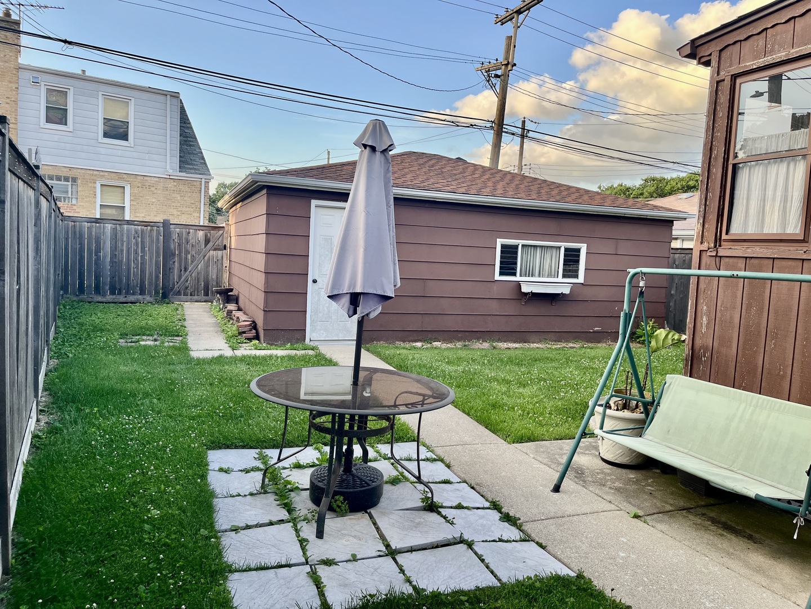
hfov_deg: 67.3
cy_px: 304
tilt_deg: -4.4
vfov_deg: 53.1
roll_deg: -2.7
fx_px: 609
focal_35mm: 26
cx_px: 406
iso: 50
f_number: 1.6
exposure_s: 1/376
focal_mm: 5.1
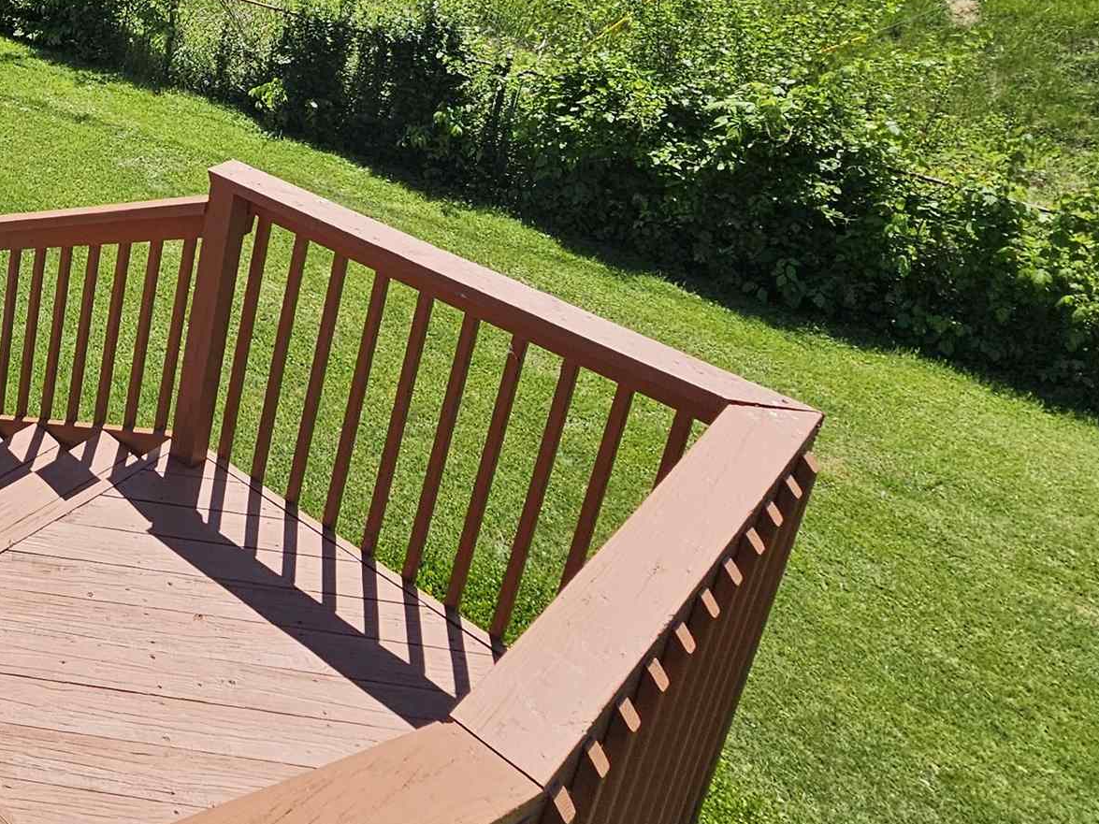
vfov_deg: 36.9
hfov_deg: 41.2
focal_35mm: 34
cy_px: -22
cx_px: -152
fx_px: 1079
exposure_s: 1/1844
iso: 50
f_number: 2.2
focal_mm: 2.2
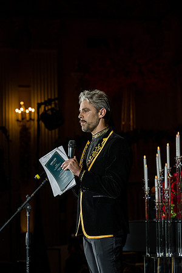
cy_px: 136
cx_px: 91
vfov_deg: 24.5
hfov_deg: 16.5
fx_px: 629
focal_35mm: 83
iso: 640
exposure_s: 1/400
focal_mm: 83
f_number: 3.5
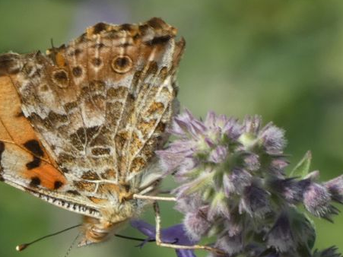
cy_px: 187
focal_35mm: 781
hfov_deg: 2.5
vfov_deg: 1.9
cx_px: 115
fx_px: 7737
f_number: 5.6
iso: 80
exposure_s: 1/100
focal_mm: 74
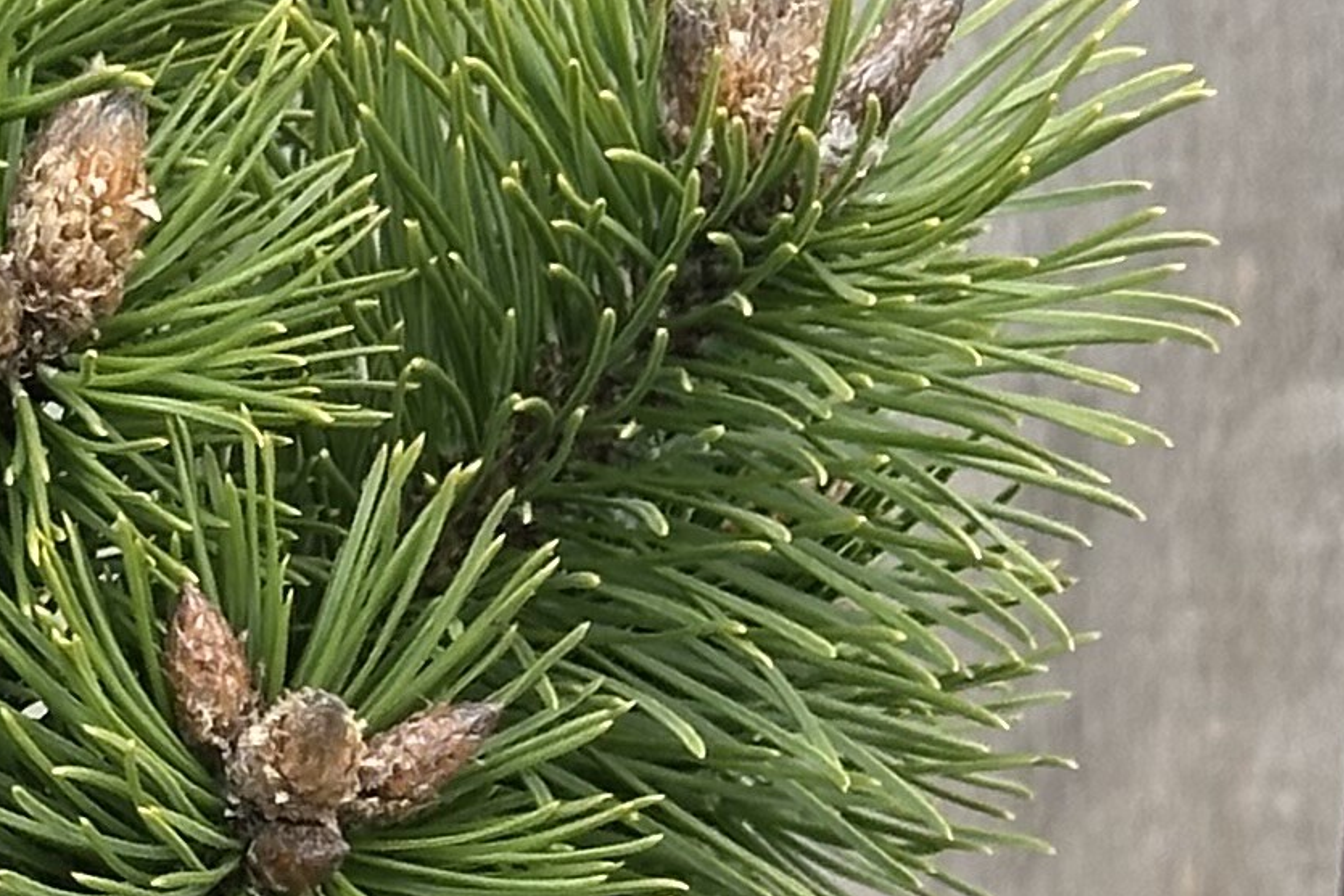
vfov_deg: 5.7
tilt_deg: -22.4
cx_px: -507
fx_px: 8998
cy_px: 1285
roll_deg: -1.0
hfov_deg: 8.4
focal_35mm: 241
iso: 64
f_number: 1.78
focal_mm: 6.86
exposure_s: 1/379
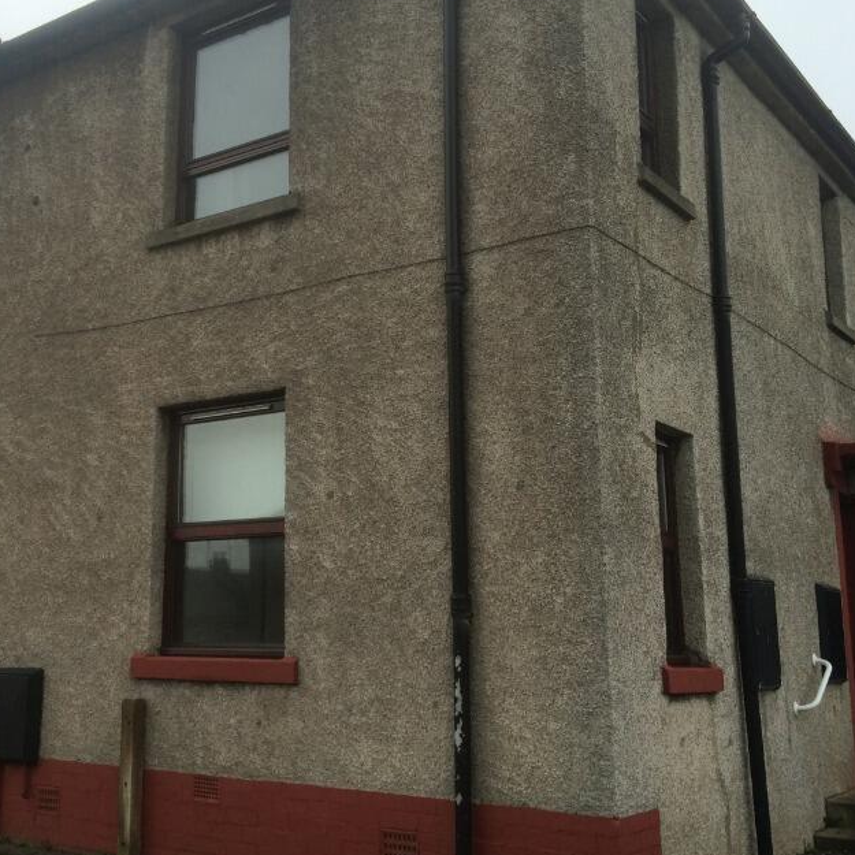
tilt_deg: +9.9
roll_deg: -0.7
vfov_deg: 40.0
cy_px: 394
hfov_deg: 39.6
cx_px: 293
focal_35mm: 42
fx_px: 1174
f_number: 2.2
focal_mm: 4.15
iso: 32
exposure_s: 1/323
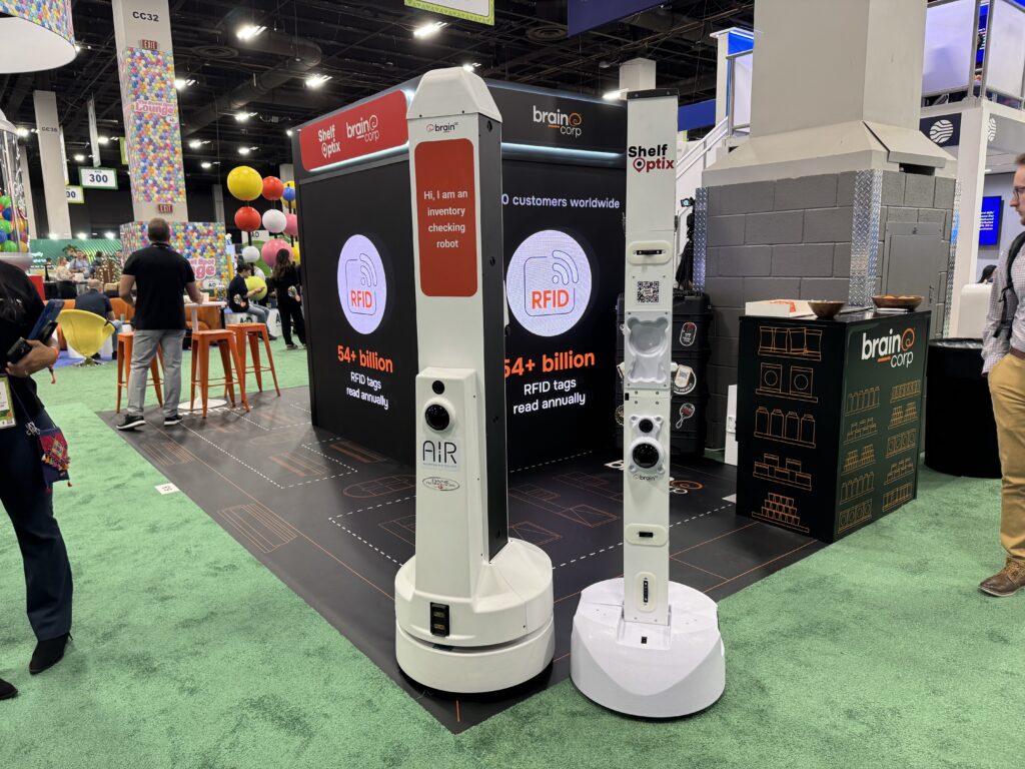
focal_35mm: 24
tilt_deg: -9.3
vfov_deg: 56.8
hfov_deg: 71.6
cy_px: 384
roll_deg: +0.5
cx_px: 512
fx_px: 711
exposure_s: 1/68
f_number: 1.78
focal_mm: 6.76
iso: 200
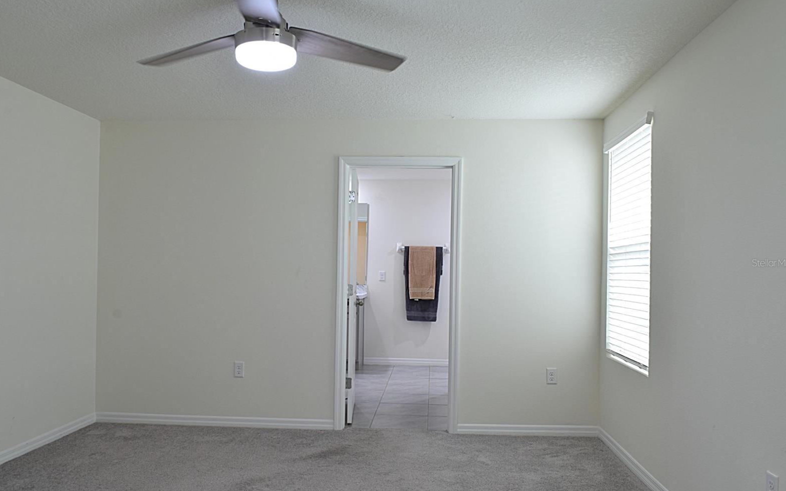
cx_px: 396
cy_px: 263
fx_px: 600
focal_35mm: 28
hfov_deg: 66.5
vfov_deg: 44.5
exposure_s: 1/3
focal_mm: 18
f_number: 13
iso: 200
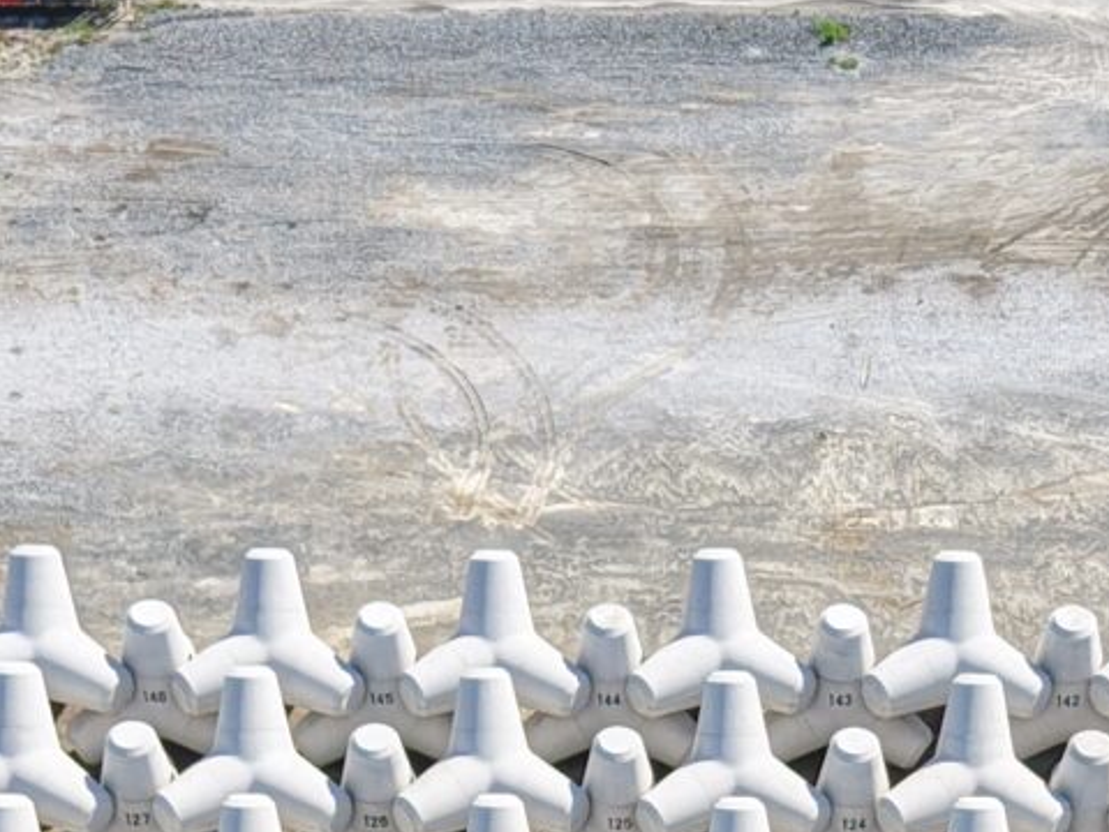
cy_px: 1227
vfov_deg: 11.2
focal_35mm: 128
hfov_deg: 15.3
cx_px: 811
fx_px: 4101
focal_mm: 8.67
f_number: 1.8
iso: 250
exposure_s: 1/2500
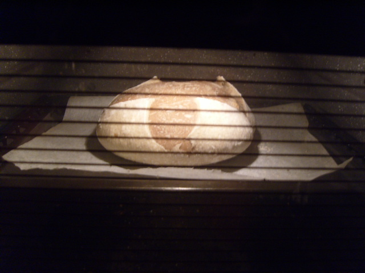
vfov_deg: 40.7
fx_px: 369
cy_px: 136
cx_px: 182
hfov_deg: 52.6
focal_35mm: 35
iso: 200
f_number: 2.8
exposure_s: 1/8
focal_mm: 7.4
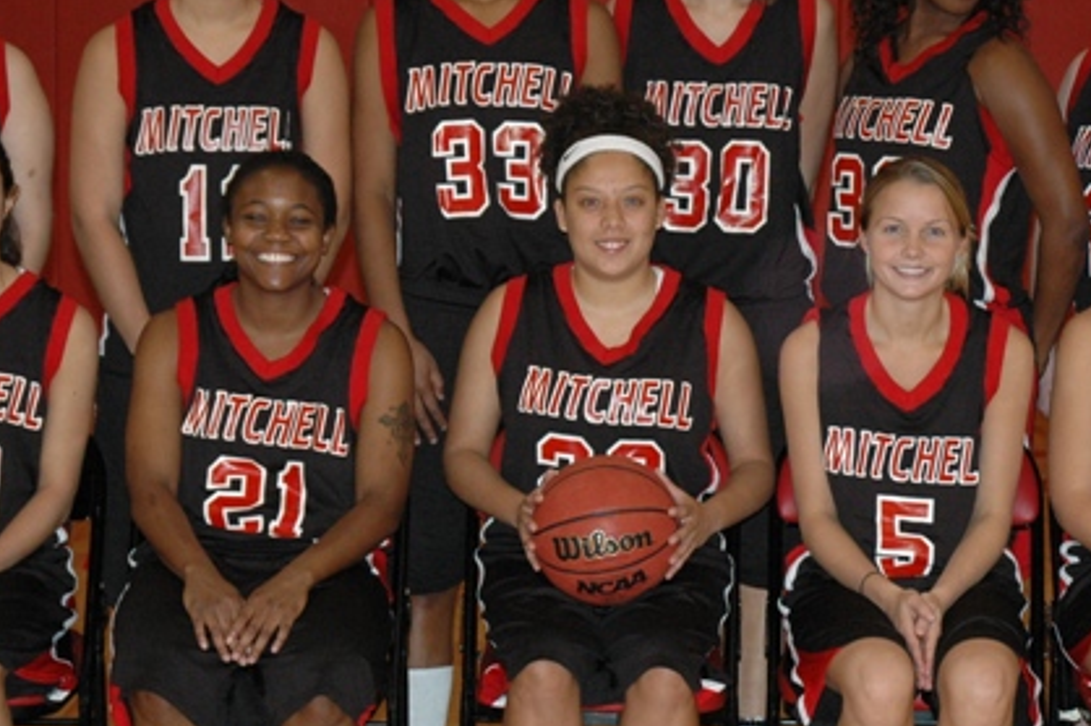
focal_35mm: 112
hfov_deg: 18.3
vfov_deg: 12.2
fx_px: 3391
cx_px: 653
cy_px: 354
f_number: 4.5
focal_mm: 40
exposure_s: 1/60
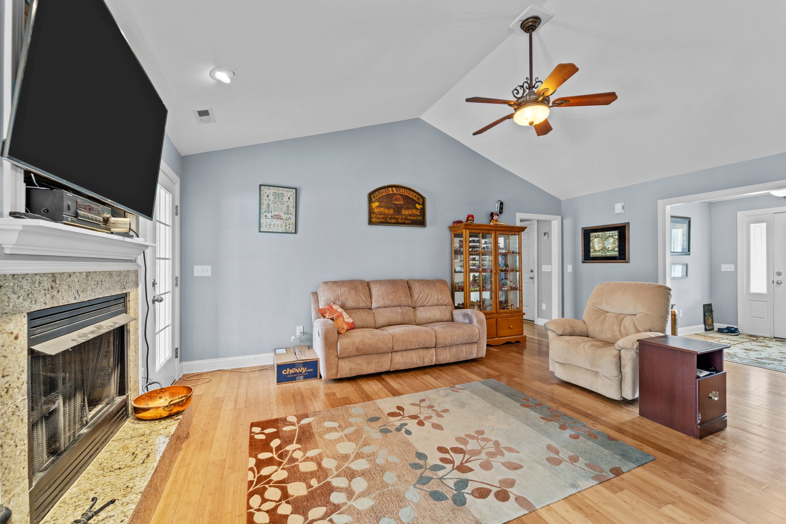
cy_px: 262
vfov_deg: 81.2
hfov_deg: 104.3
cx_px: 393
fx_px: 306
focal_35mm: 14
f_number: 8
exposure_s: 1
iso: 125
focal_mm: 14
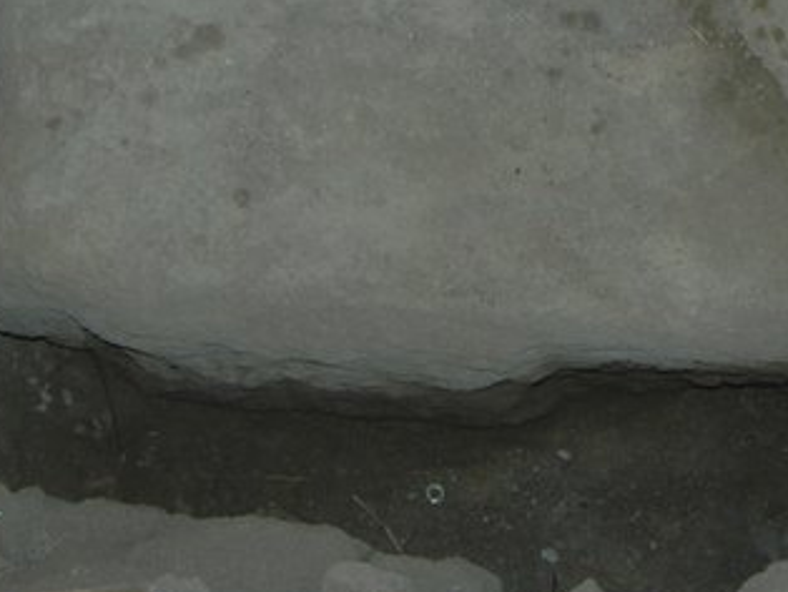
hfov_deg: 17.7
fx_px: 2506
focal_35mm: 110
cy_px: -103
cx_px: 617
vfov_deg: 13.2
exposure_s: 1/60
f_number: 3.5
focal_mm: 24
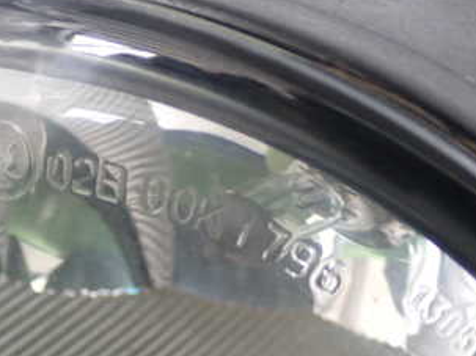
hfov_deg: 20.8
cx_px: 91
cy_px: 196
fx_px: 1278
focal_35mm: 93
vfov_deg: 15.9
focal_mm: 8.4
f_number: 3.1
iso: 320
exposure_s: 1/50
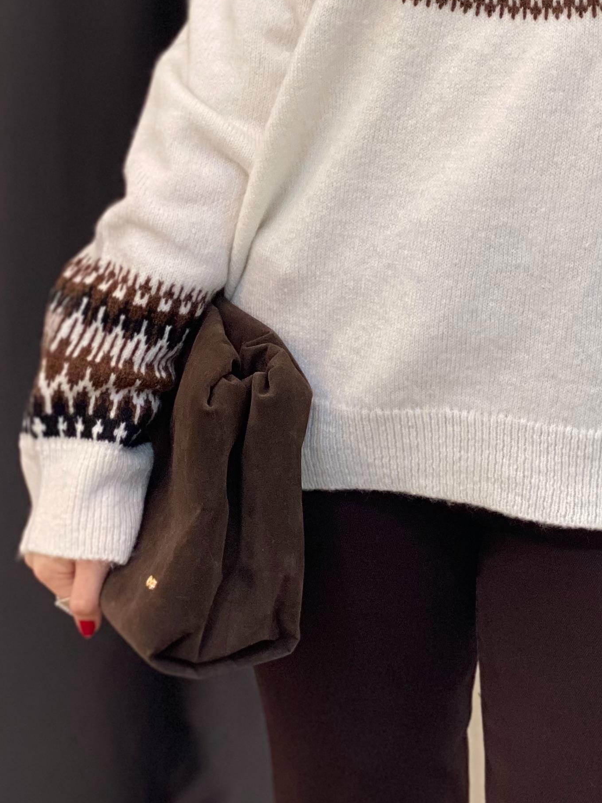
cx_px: 657
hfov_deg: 12.6
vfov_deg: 16.7
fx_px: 2689
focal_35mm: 116
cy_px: 30
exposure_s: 1/100
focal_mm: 6
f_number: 2
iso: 80
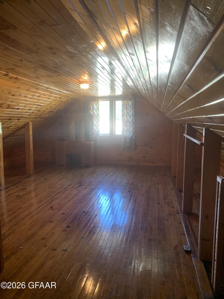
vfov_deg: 67.3
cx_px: 112
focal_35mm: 26
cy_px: 150
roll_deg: +0.8
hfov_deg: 53.1
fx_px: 224
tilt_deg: -6.7
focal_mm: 4.25
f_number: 1.8
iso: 160
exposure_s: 1/60
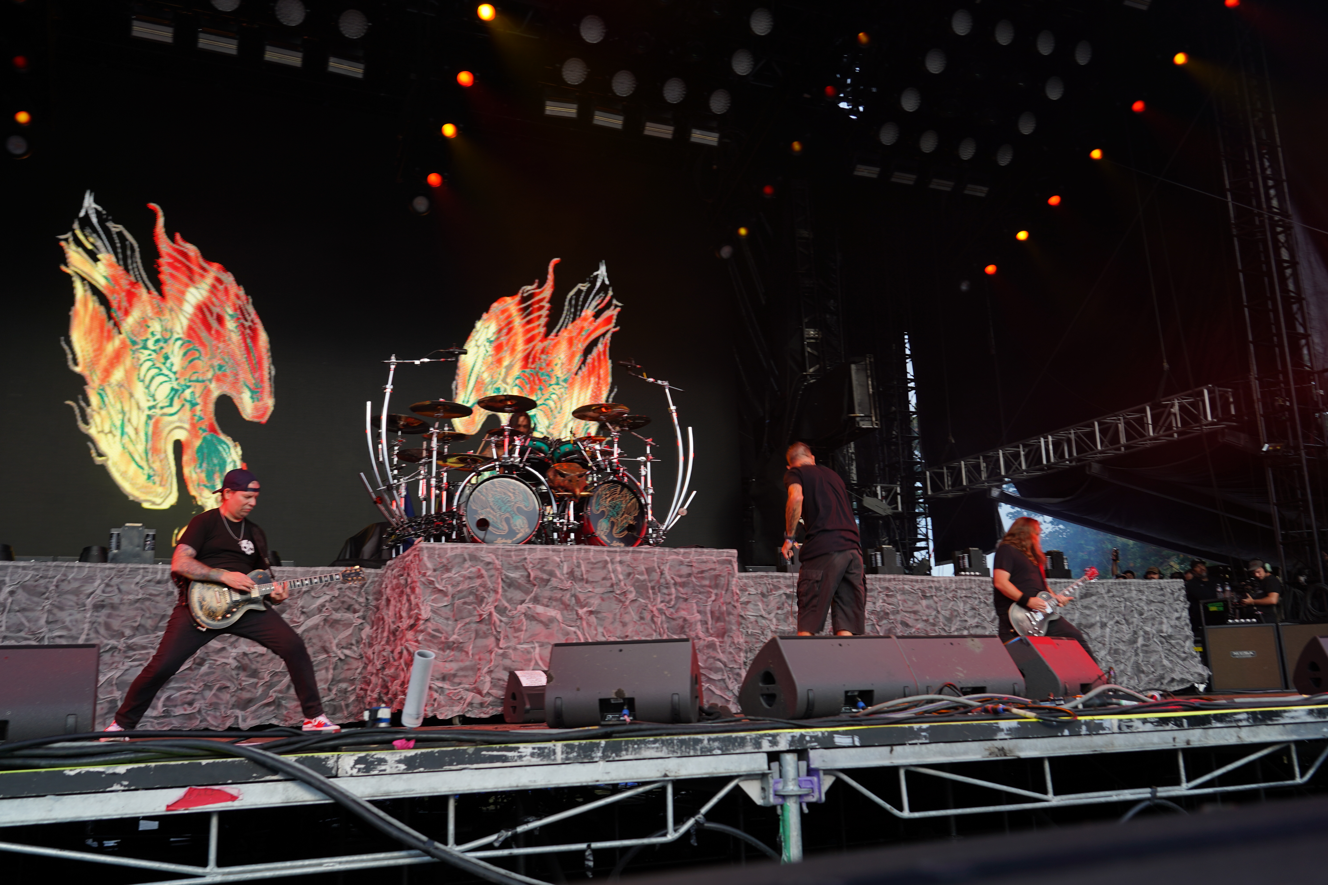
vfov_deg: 43.6
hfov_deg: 61.9
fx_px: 1107
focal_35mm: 30
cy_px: 442
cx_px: 664
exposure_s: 1/50
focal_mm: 30
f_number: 5
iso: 100
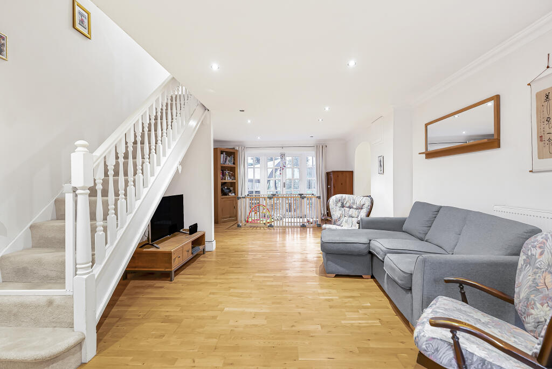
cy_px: 184
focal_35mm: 16
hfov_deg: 96.7
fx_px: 245
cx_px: 276
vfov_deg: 73.8
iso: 400
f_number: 4.5
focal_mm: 16
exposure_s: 1/4
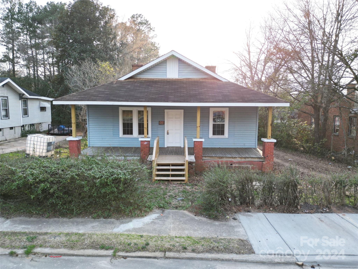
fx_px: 248
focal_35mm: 24
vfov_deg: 56.8
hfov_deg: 71.6
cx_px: 179
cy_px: 134
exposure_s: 1/640
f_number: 1.7
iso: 120
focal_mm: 6.72
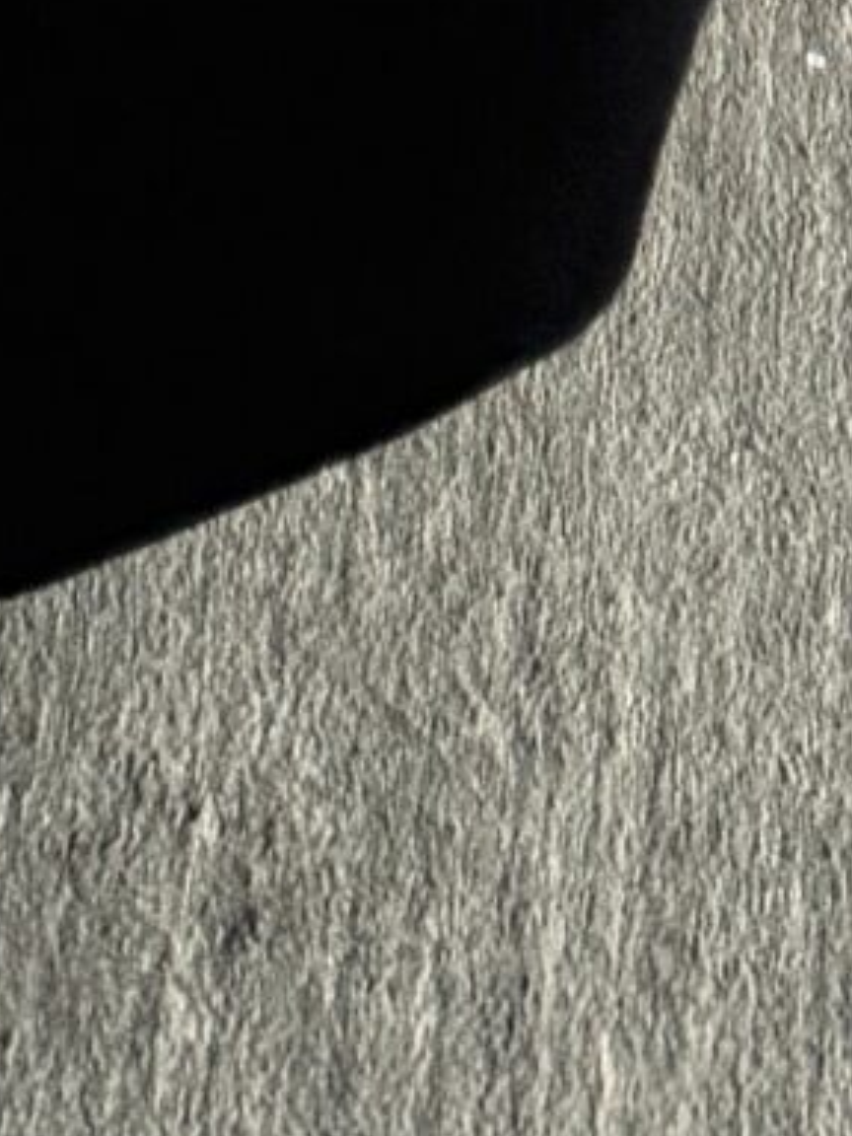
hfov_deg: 9.3
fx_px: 5251
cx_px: 287
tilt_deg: -46.2
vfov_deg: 9.5
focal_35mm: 160
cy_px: -2340
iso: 250
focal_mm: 6.76
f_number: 1.78
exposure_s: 1/60
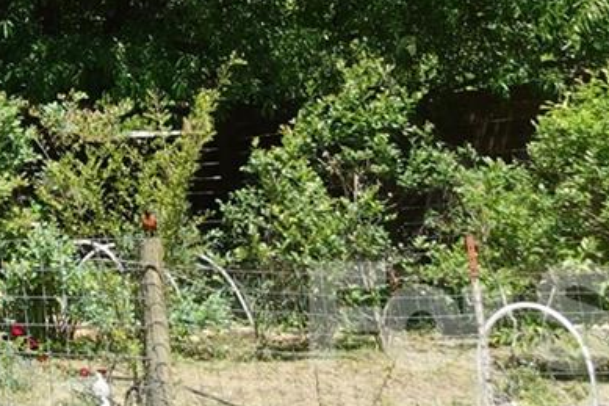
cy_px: -501
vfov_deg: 6.7
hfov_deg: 9.5
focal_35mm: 195
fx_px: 3297
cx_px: -795
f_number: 5.6
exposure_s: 1/250
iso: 125
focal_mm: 14.3
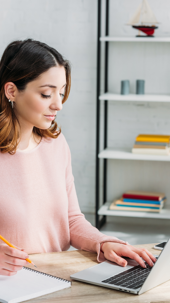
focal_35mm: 111
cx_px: 16
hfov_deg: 10.8
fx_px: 890
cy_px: 151
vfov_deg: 19.3
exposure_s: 1/200
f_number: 5.6
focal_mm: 70
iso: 100
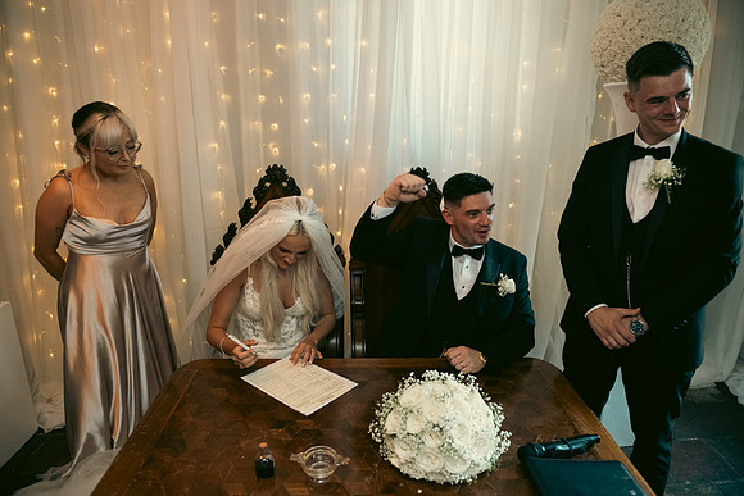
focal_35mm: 24
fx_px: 496
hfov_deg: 73.7
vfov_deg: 53.2
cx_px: 372
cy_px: 248
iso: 1250
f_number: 3.5
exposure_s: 1/160
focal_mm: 24
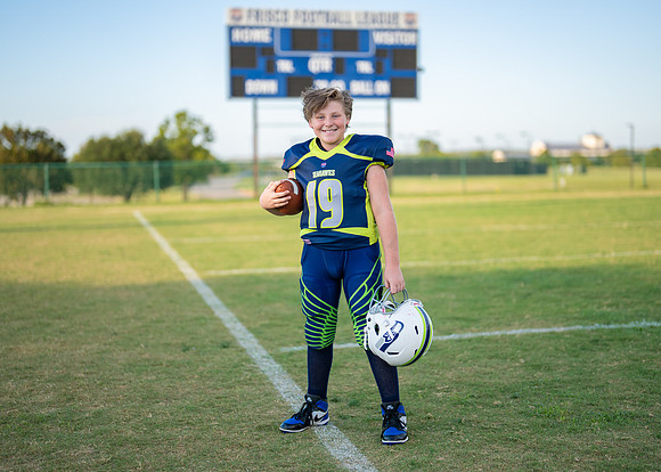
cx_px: 341
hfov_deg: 34.3
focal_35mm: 57
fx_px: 1070
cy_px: 236
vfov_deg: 24.9
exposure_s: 1/2500
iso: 100
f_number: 1.2
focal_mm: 50
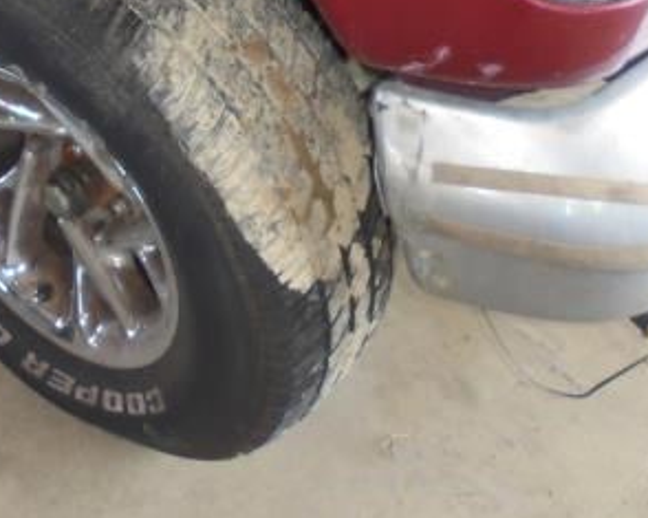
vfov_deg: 20.7
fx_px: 1323
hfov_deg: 27.2
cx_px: 179
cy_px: -104
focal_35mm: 69
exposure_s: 1/50
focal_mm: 4.6
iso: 200
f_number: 3.5
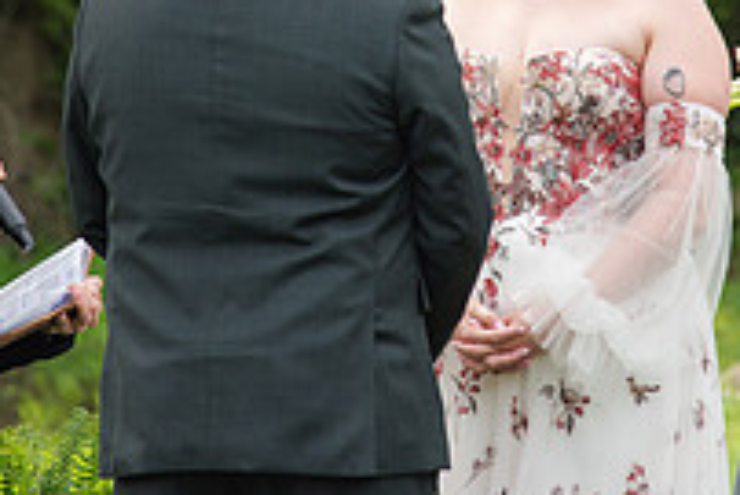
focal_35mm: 344
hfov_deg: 6.0
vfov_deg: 4.0
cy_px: -97
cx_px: 436
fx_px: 7076
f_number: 4
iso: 100
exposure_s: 1/400
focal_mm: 120
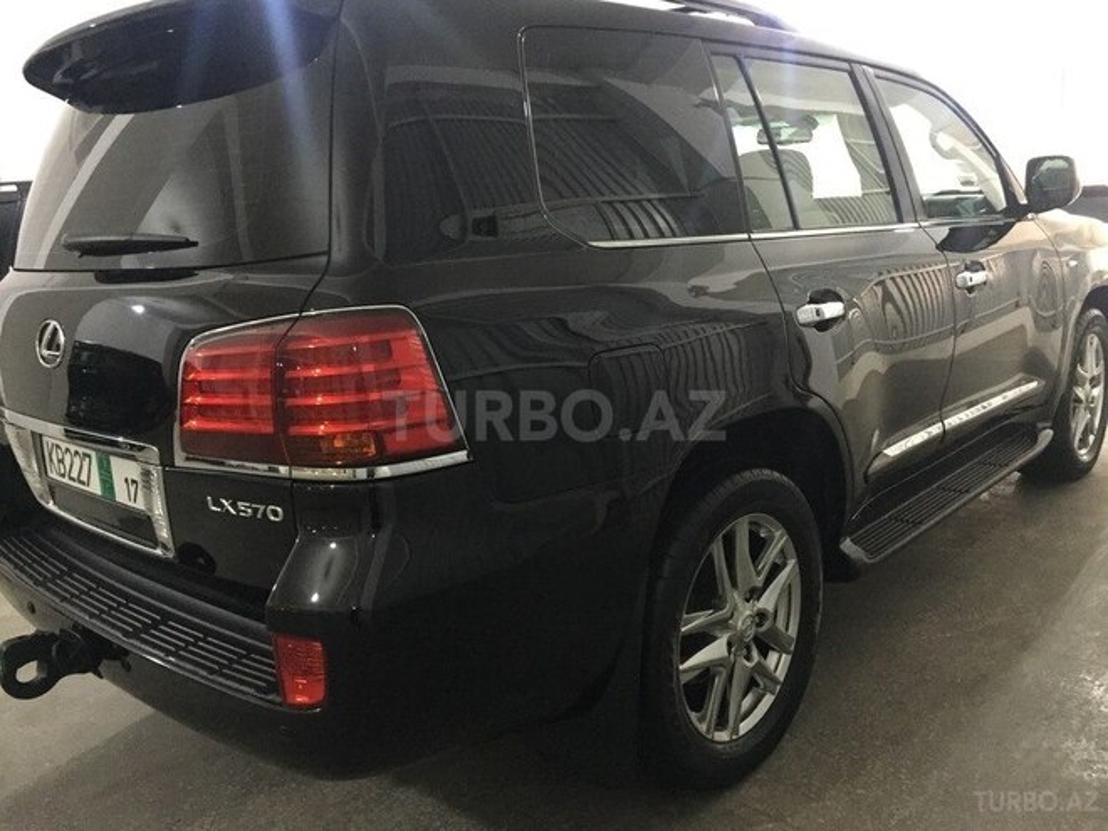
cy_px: 416
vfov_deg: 48.2
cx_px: 554
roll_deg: +3.8
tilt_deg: -12.6
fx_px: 928
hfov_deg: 61.7
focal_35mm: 29
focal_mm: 4.15
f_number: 2.2
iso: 320
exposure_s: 1/17
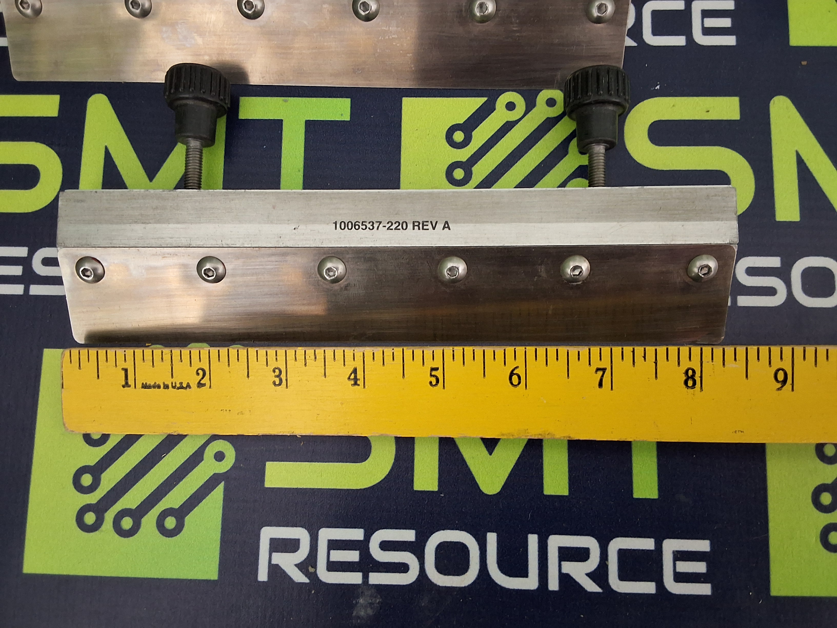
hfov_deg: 63.4
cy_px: 314
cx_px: 418
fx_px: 677
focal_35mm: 28
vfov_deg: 49.7
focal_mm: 2.91
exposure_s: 1/24
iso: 320
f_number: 1.9
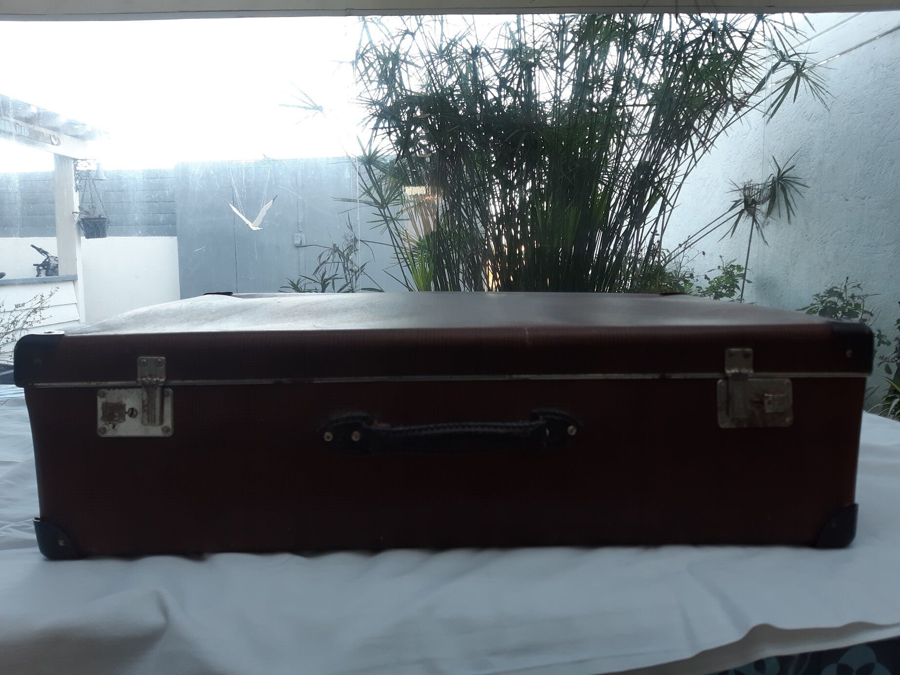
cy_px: 338
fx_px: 676
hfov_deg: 67.3
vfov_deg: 53.1
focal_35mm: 26
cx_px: 450
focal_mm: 3.92
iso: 40
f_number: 1.7
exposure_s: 1/100
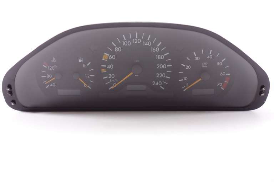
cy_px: 91
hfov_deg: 43.6
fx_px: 342
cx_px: 137
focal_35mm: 45
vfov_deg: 29.9
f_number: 3.2
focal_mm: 16.59
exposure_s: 1/50
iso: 400
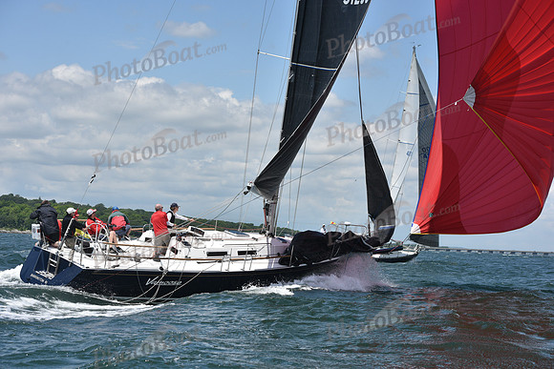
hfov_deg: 28.8
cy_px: 184
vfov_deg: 19.5
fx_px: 1077
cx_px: 277
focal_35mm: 70
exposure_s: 1/1250
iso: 250
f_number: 8
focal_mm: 70
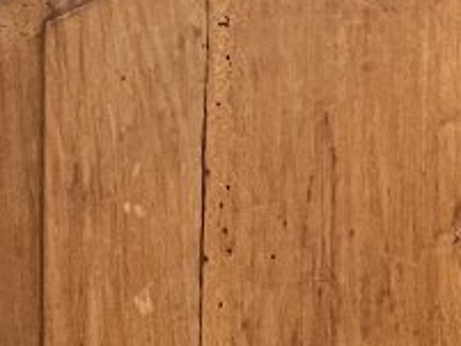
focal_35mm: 155
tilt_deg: -1.1
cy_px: -154
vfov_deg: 9.4
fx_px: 2065
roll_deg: -1.4
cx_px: 782
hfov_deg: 11.9
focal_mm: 5.7
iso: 500
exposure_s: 1/60
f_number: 1.5
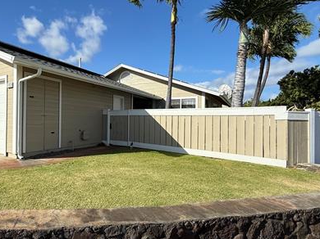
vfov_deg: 58.8
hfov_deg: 69.9
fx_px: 212
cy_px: 117
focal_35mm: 23
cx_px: 87
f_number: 2.2
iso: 50
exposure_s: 1/2976
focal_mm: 2.22
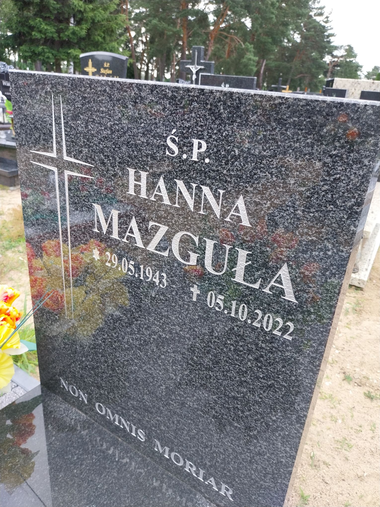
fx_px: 381
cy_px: 254
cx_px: 190
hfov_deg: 53.1
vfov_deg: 67.3
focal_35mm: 26
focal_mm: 4
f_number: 1.8
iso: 25
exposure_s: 1/128
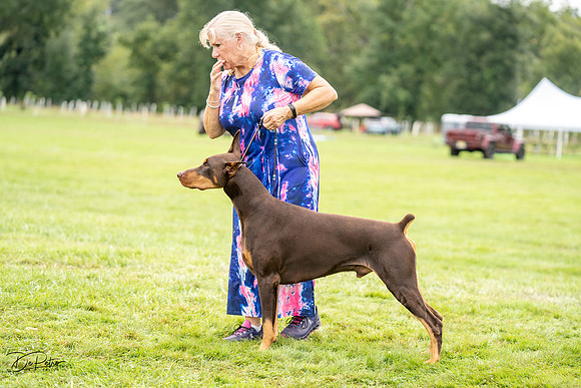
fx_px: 1618
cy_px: 194
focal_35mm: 100
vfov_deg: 13.7
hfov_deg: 20.4
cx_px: 290
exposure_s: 1/800
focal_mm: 94
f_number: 2.8
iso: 200
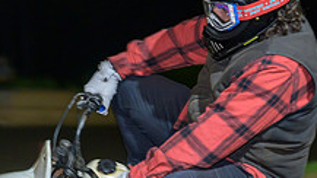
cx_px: 118
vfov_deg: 6.6
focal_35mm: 185
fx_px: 1555
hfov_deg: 11.6
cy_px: 90
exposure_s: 1/50
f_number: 2.8
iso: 3200
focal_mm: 66
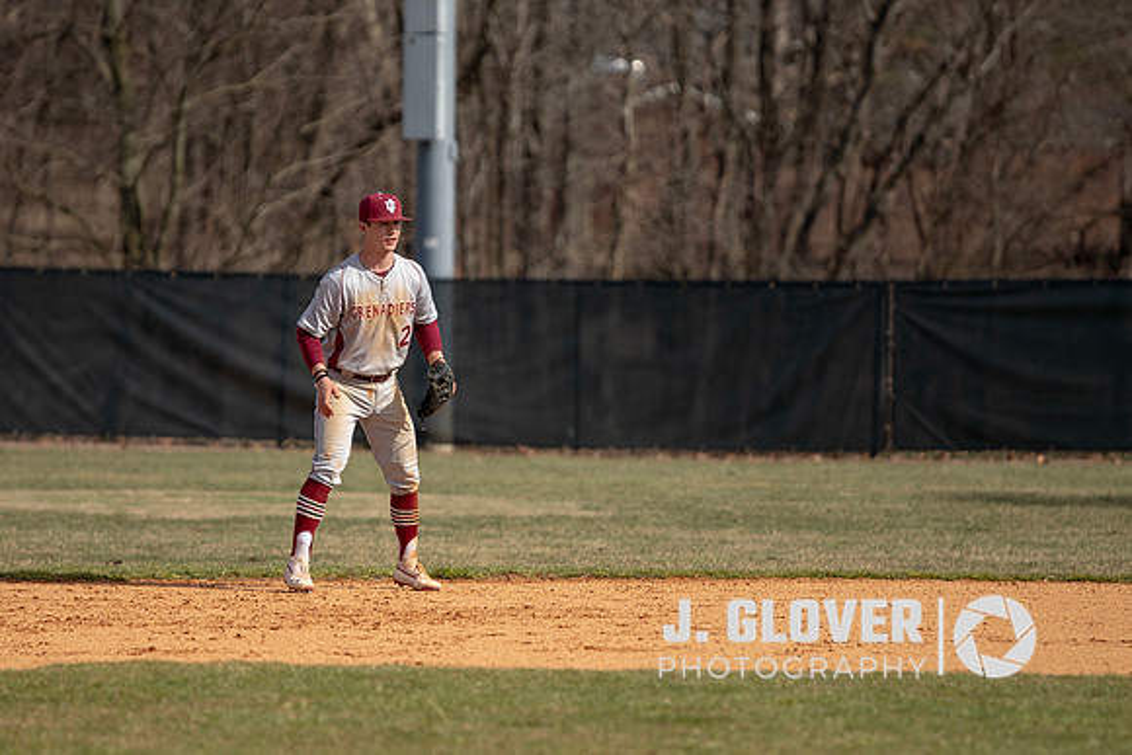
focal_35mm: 385
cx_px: 426
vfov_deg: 3.6
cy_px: 366
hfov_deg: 5.4
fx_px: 12111
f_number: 2.8
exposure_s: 1/1250
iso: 100
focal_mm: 200
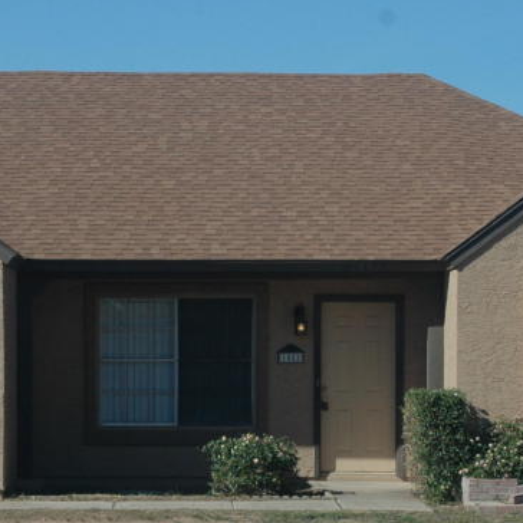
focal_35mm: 117
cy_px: 409
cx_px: 208
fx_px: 2006
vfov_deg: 14.8
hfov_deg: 14.8
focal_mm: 29
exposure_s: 1/250
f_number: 8
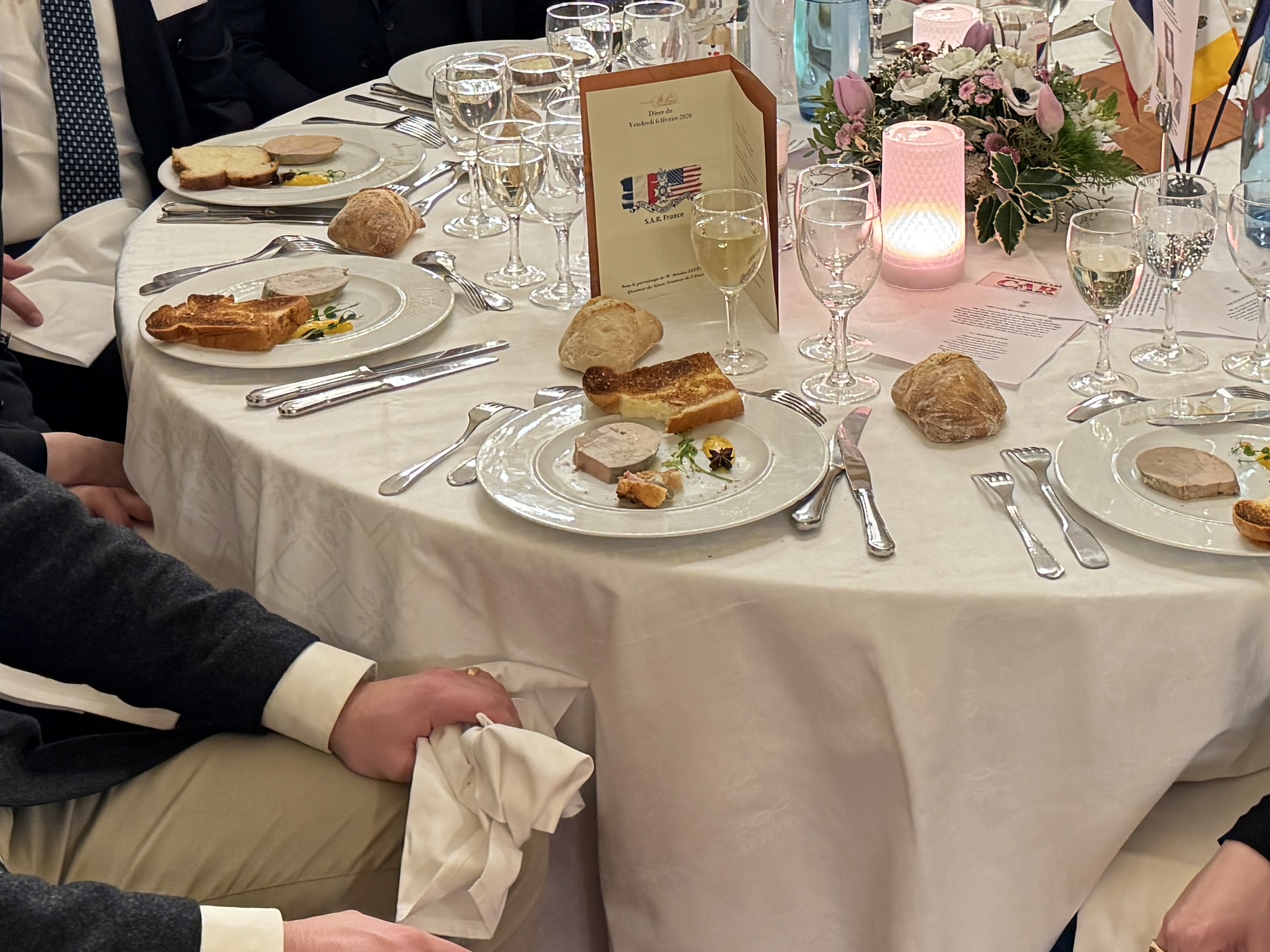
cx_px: 851
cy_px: 174
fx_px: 2422
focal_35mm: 66
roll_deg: +0.9
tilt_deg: -18.7
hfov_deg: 29.2
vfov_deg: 21.9
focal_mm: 6.76
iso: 320
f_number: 1.78
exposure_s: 1/50
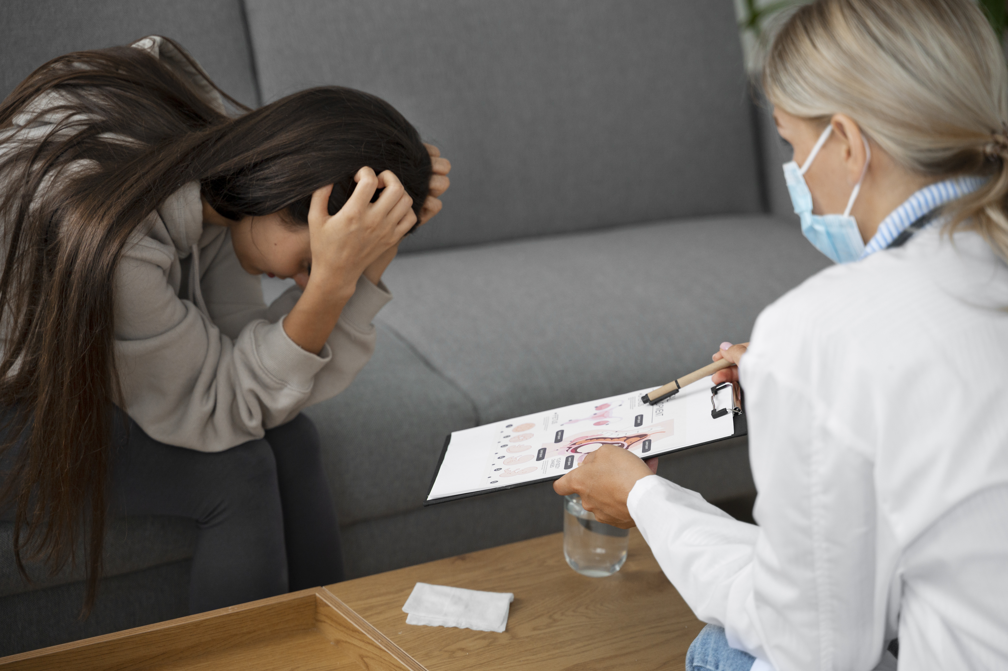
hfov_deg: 27.0
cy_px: 336
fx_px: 2099
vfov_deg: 18.2
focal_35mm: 75
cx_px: 504
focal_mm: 75
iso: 500
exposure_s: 1/200
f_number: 3.2
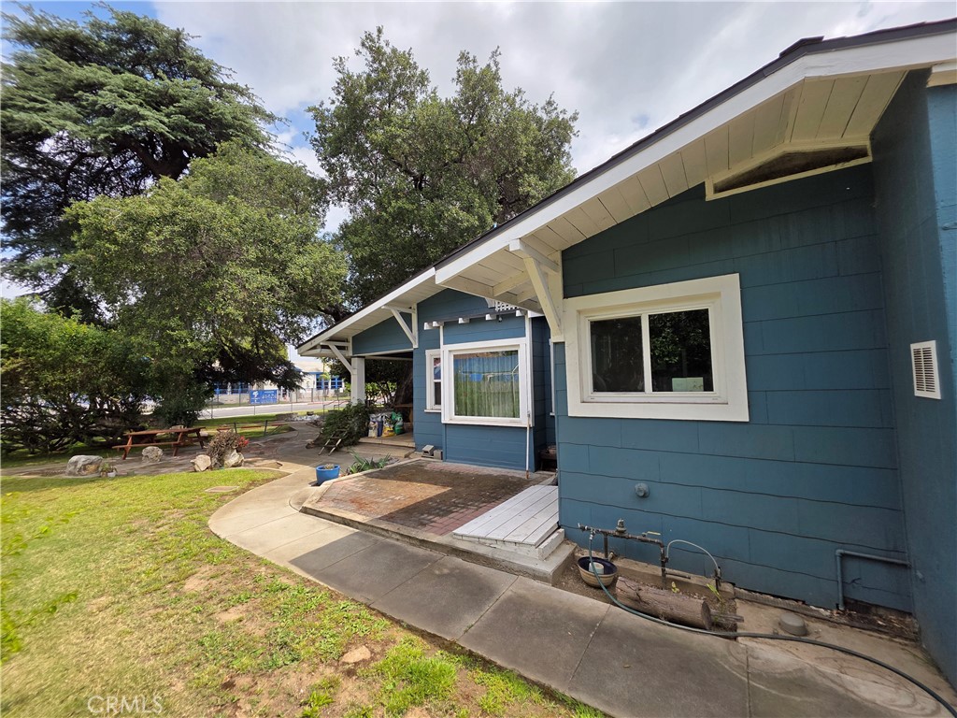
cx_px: 478
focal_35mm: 13
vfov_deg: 89.9
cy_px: 359
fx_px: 359
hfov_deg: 106.2
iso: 40
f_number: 1.9
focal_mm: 2.2
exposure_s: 1/1737
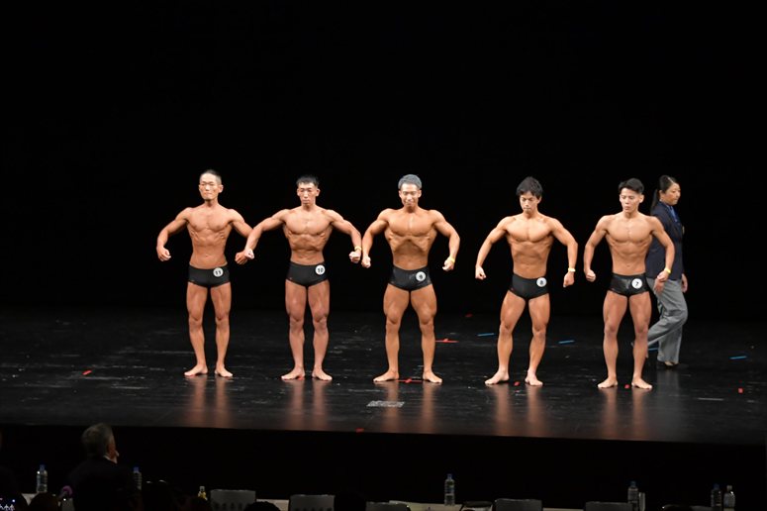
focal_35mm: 135
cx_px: 384
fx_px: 2875
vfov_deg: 10.2
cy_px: 256
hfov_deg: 15.2
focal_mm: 90
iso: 3200
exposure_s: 1/400
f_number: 5.6
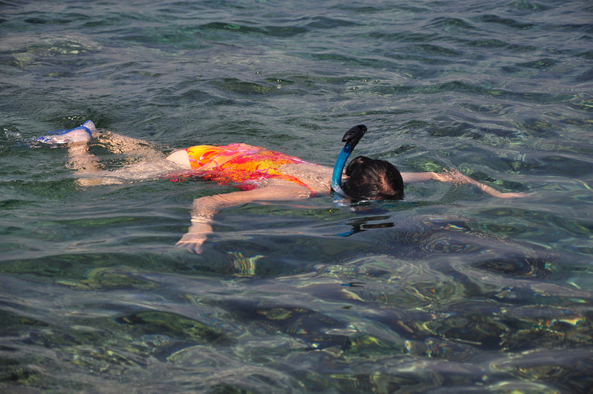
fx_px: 1974
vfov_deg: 11.4
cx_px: 296
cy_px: 197
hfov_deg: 17.1
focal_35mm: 120
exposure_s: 1/1600
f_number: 5.6
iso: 200
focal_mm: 80
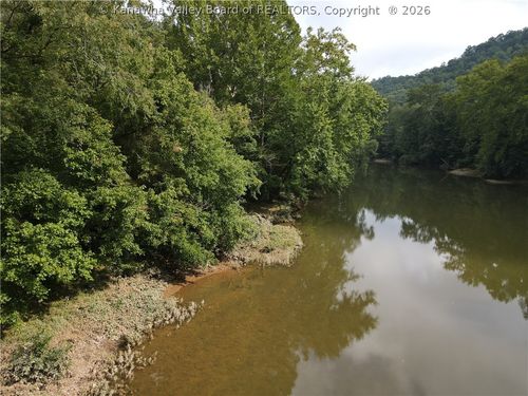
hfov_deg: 71.6
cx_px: 264
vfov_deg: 56.8
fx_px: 366
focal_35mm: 24
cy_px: 198
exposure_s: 1/250
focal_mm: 4.5
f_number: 2.8
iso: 100
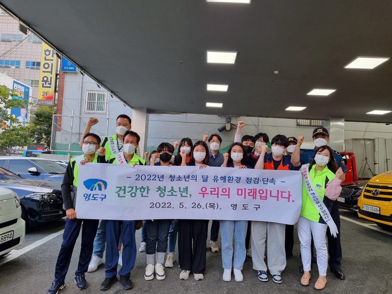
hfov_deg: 67.3
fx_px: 294
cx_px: 196
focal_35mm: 26
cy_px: 147
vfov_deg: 53.1
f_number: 1.8
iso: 50
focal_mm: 5.4
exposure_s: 1/121
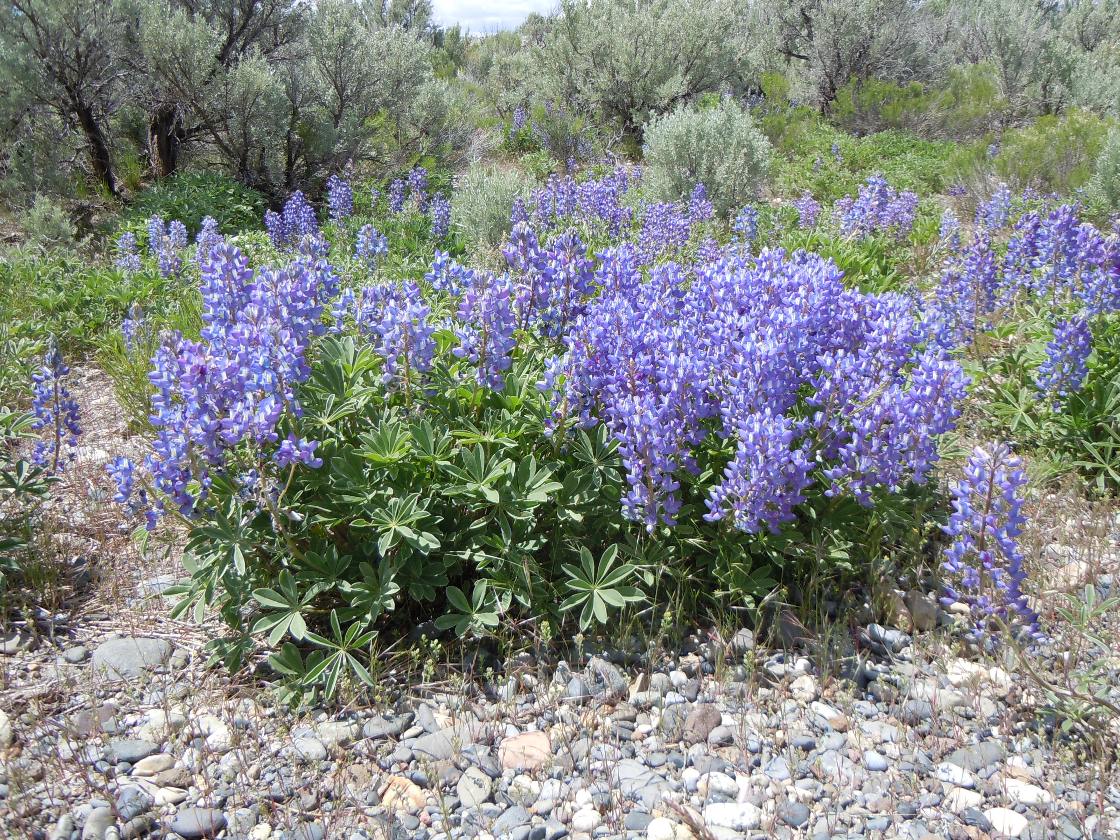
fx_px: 971
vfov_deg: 46.8
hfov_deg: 60.0
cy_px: 420
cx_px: 560
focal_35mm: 30
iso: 100
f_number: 3.5
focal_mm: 5.4
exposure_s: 1/640
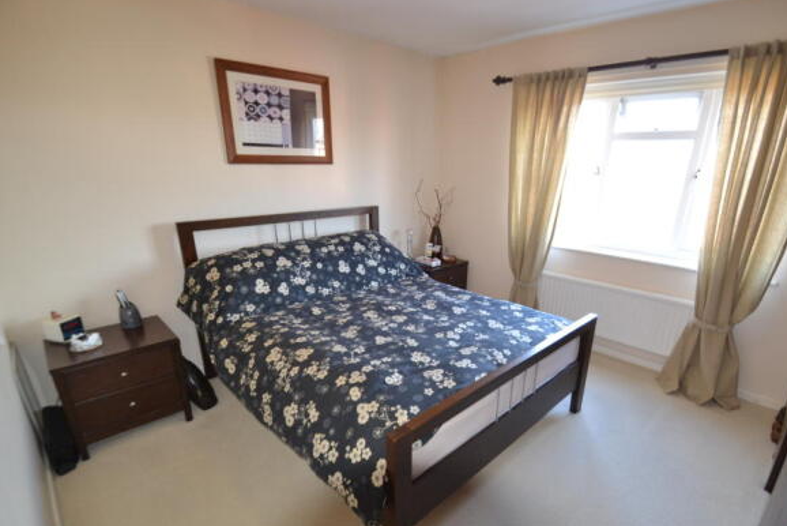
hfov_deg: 93.1
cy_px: 294
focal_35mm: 17
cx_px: 423
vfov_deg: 70.3
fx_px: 372
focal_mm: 10
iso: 640
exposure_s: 1/60
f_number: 3.5
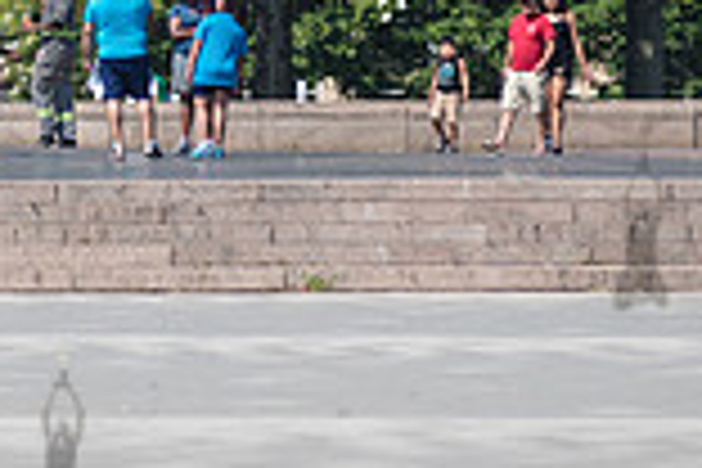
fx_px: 14955
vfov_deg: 1.8
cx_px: 58
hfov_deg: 2.7
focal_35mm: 767
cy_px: 11
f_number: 4
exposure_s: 1/2500
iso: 200
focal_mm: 200
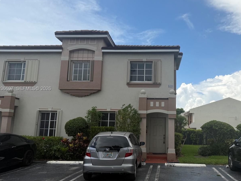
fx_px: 223
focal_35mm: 32
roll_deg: -0.9
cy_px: 89
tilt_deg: +10.0
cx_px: 149
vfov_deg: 44.2
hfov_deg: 56.2
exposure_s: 1/4673
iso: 80
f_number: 1.78
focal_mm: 6.76
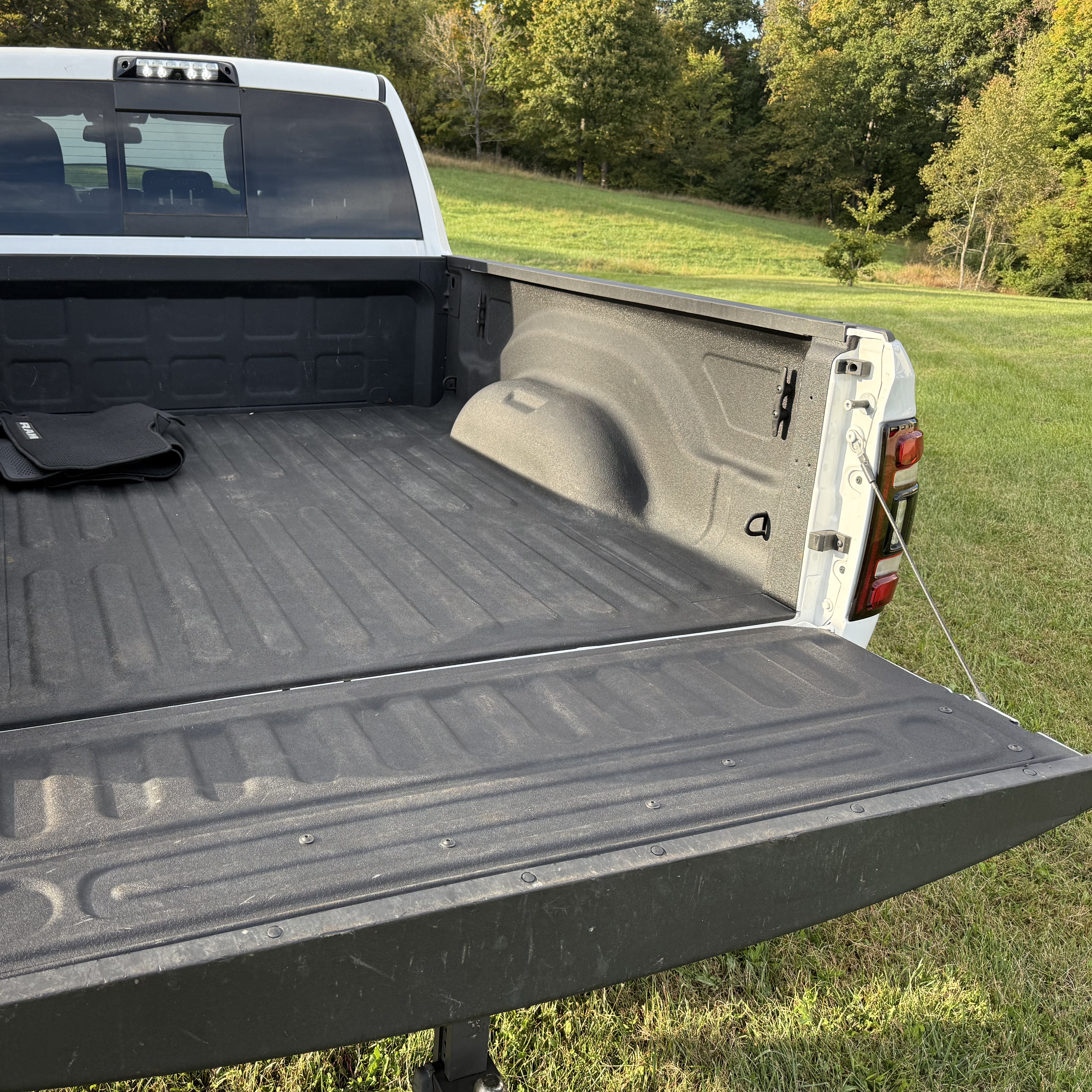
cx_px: 384
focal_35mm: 29
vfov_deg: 55.6
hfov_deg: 54.7
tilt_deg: -22.3
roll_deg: -3.4
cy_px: 536
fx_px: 1035
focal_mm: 6.76
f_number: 1.78
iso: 100
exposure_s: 1/849
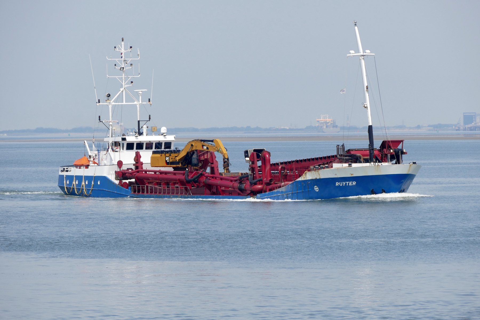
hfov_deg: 5.2
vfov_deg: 3.5
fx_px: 5306
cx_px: 240
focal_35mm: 398
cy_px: 160
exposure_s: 1/500
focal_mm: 145.09
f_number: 6.3
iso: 125
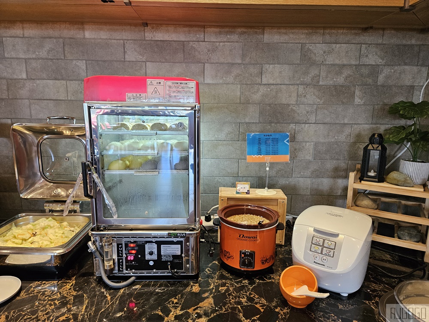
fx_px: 285
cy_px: 161
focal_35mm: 23
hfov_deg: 73.9
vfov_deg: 58.9
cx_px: 214
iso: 250
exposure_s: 1/120
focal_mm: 5.4
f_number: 1.8
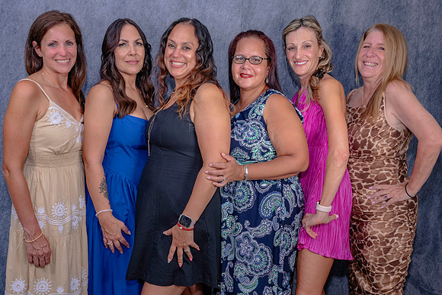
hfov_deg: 49.6
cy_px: 157
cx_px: 210
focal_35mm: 39
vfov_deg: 34.3
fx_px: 478
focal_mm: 36
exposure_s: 1/80
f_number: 16
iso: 800
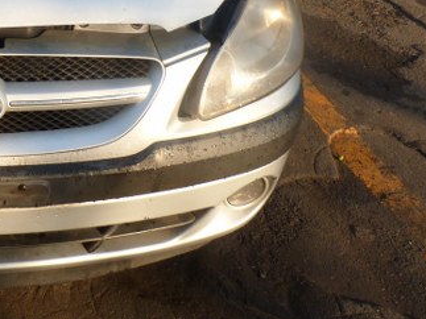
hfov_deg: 29.1
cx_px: -5
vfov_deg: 22.3
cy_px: -30
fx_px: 763
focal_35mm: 62
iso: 80
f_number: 4
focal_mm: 4.5
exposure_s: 1/100
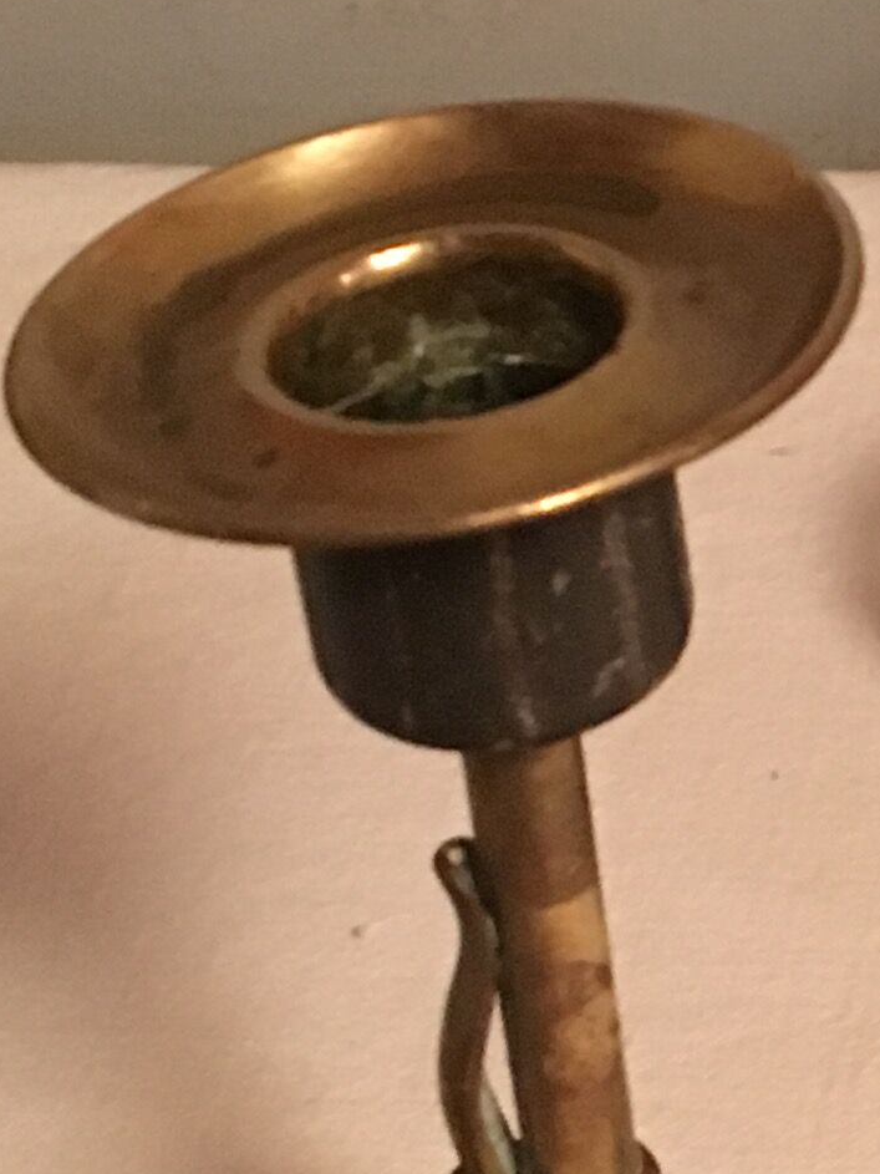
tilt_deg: -37.2
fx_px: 4204
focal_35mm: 124
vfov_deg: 15.9
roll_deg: +1.1
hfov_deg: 11.6
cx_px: 1217
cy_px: 740
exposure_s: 1/17
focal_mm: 4.15
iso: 500
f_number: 2.2
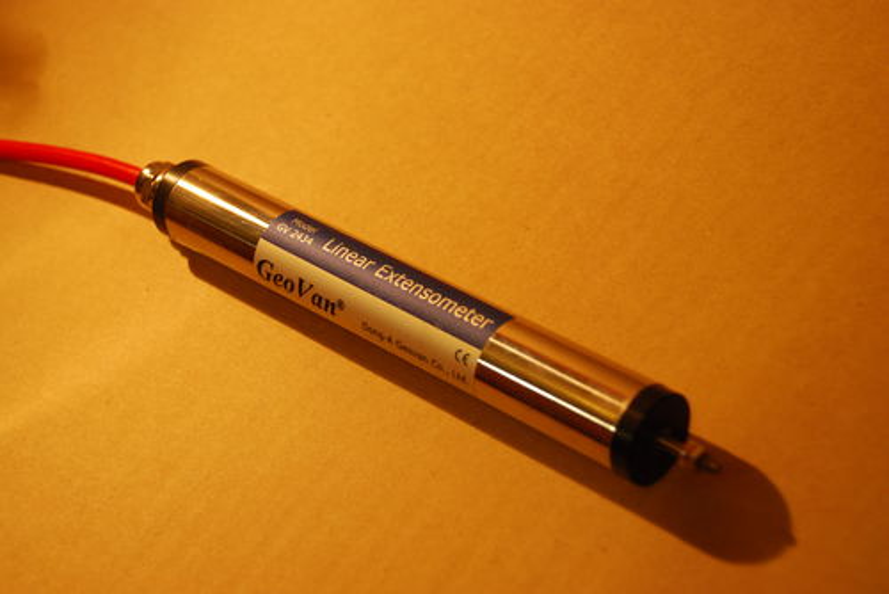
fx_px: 1927
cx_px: 444
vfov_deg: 17.5
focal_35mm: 78
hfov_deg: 26.0
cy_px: 297
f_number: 6.3
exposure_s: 1/20
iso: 400
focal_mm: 52
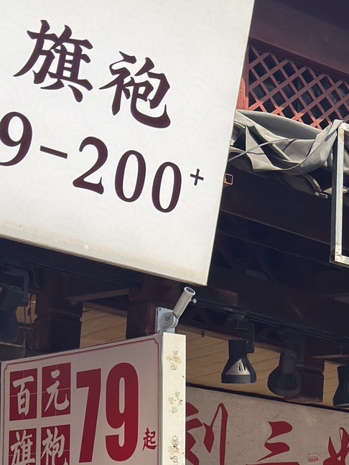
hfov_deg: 13.2
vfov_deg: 17.8
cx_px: 477
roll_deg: +0.5
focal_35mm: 108
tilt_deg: +9.7
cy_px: 457
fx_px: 1452
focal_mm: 6.76
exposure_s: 1/1934
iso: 80
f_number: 1.78
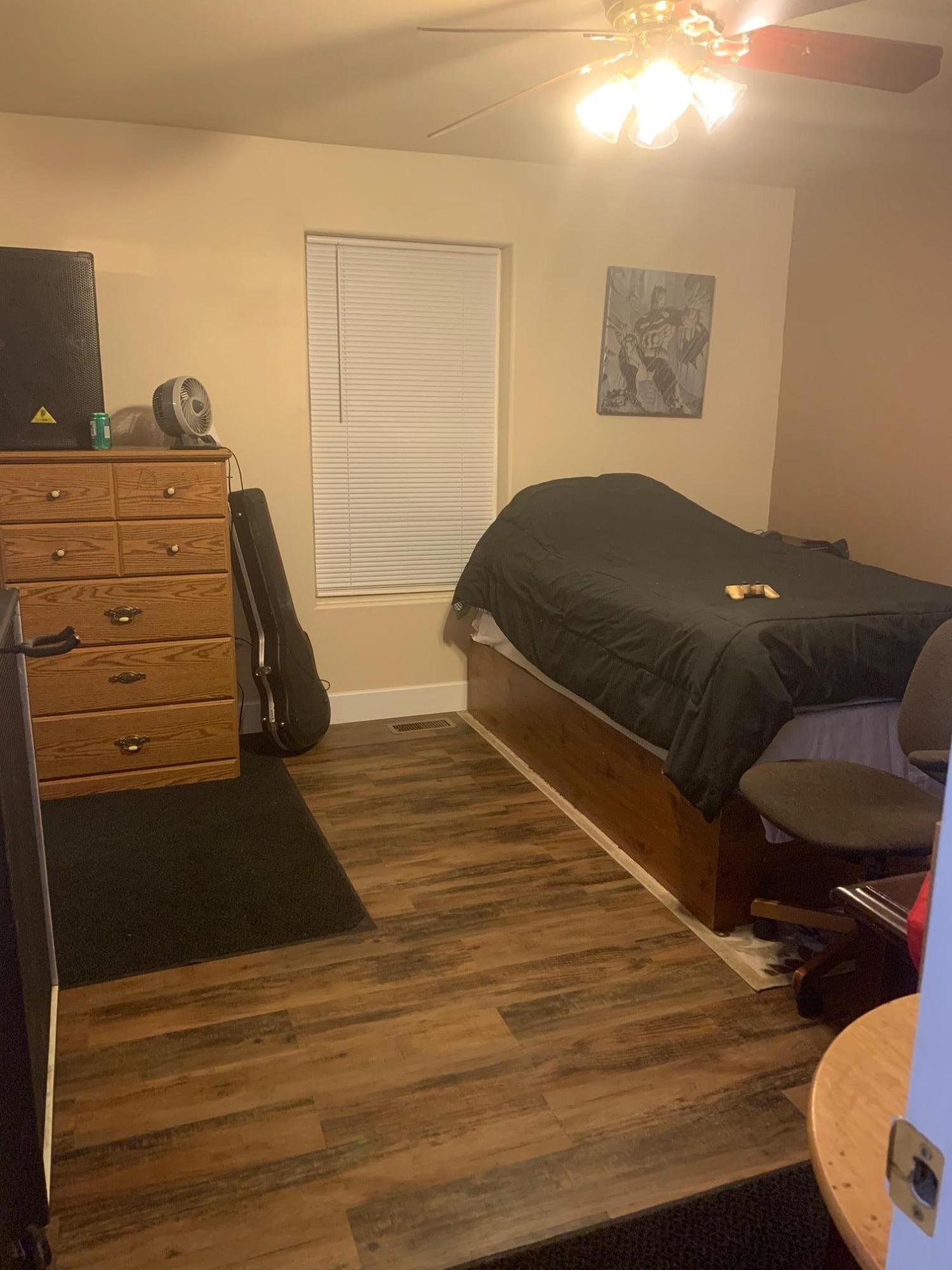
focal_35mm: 26
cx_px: 476
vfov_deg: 67.3
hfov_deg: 53.1
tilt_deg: -10.2
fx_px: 953
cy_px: 635
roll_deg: +0.8
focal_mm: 4.25
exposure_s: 1/60
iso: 320
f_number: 1.8
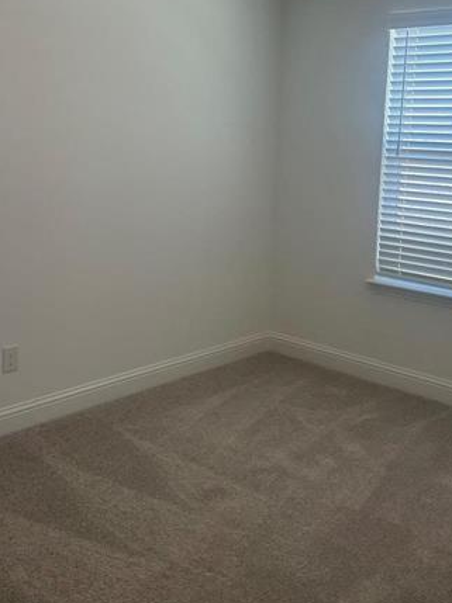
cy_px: 252
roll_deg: -2.4
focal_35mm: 43
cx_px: 246
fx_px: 750
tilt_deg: -9.5
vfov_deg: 43.7
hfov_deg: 33.5
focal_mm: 6.86
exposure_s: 1/165
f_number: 1.78
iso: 64
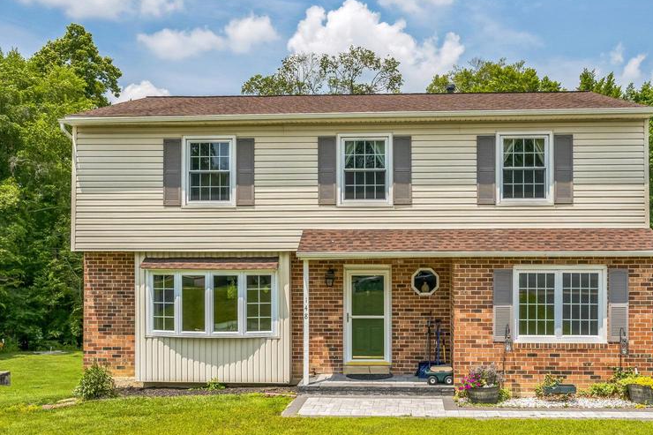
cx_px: 367
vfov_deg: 36.8
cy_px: 253
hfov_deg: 53.0
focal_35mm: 36
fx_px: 653
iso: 640
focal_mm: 26
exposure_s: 1/1000
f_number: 11
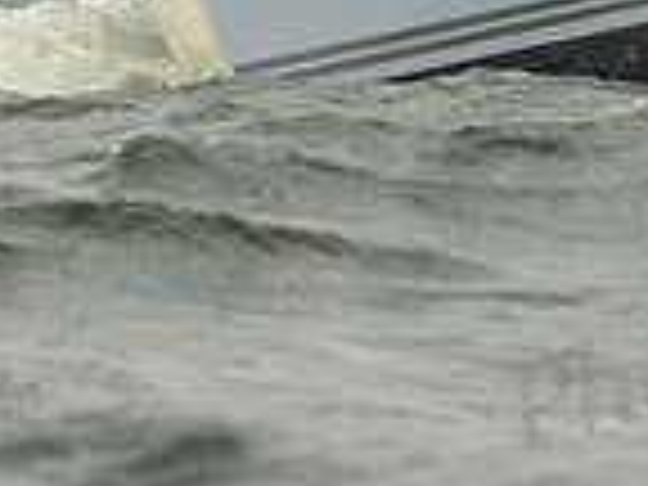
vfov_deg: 2.1
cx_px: 279
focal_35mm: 696
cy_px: -295
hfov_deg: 2.8
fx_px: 13029
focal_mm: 180
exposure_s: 1/1250
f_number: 7.1
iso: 320
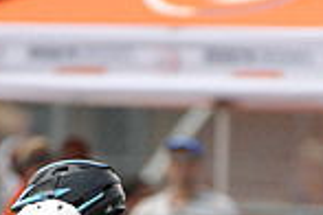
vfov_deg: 0.9
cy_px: 347
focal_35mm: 1496
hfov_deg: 1.4
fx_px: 13421
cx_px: 215
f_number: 4
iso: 800
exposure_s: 1/4000
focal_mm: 380
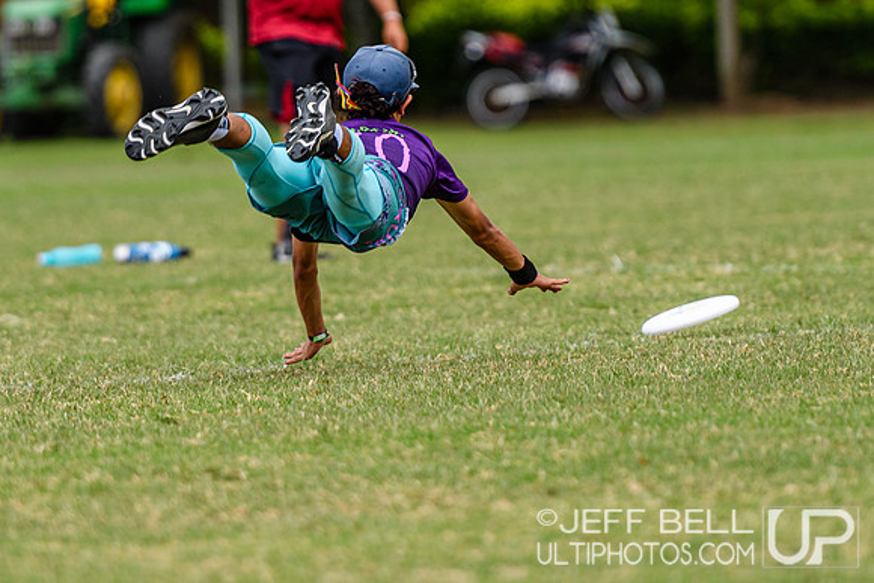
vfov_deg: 2.8
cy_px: 194
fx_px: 11817
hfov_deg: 4.2
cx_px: 364
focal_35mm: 487
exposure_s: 1/1600
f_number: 3.2
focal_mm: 200
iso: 100
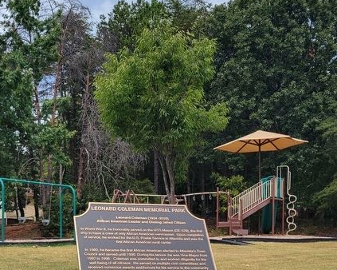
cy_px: 223
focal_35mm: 48
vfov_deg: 30.5
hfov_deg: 38.2
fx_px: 479
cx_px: 105
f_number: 1.8
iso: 40
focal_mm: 5.4
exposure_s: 1/2000
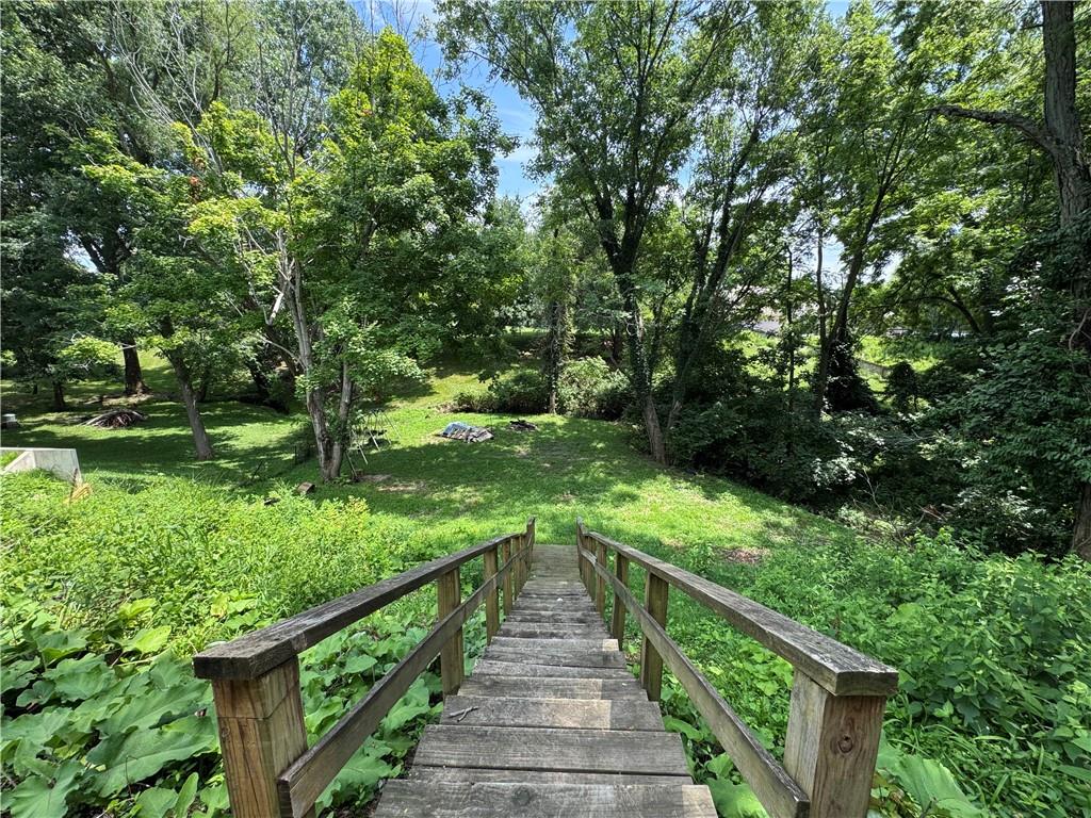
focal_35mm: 14
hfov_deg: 102.1
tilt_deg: -12.5
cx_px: 546
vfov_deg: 85.7
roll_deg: -0.2
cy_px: 409
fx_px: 441
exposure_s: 1/321
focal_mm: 2.22
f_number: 2.2
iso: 40
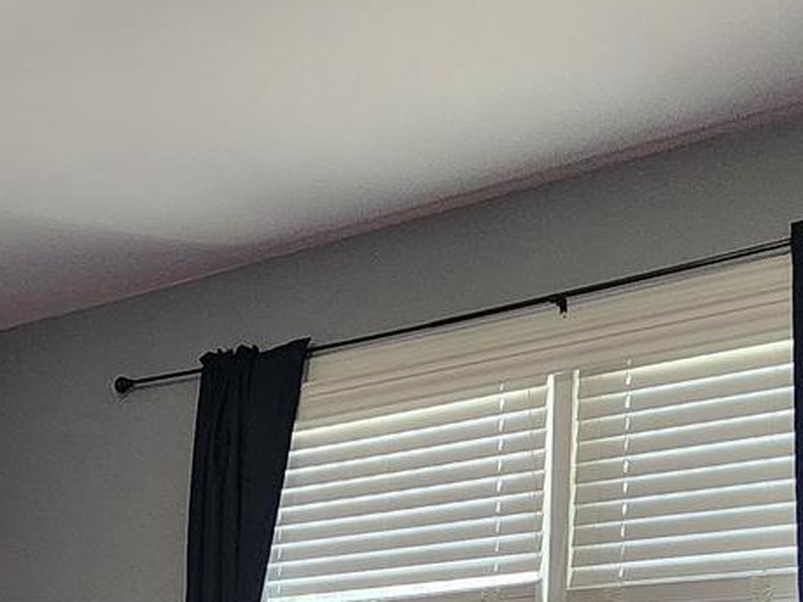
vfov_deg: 21.2
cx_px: -107
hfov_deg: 29.5
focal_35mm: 58
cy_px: 908
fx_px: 1345
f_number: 2.2
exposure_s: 1/60
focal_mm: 2.2
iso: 250
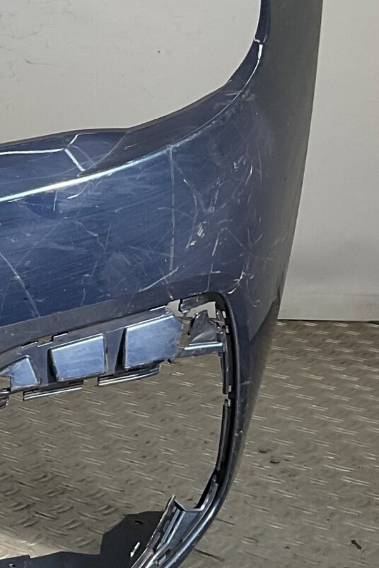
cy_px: 174
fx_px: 1516
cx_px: -458
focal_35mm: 96
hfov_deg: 12.1
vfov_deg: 21.1
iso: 16
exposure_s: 1/331
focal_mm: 3
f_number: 1.8
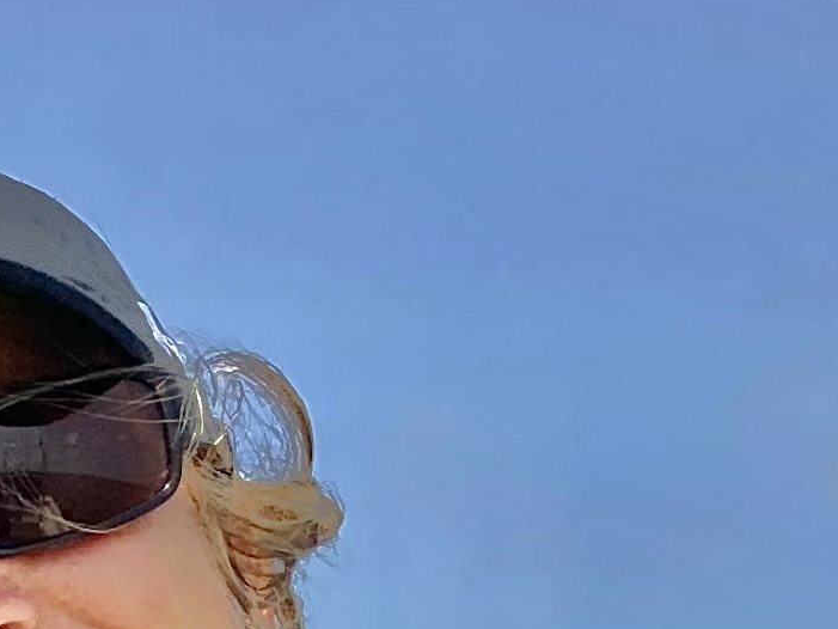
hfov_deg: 10.8
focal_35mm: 161
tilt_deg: -4.2
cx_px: -1017
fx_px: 3898
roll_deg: -2.0
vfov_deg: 8.3
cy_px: 1648
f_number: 1.8
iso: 20
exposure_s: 1/2433
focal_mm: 3.99
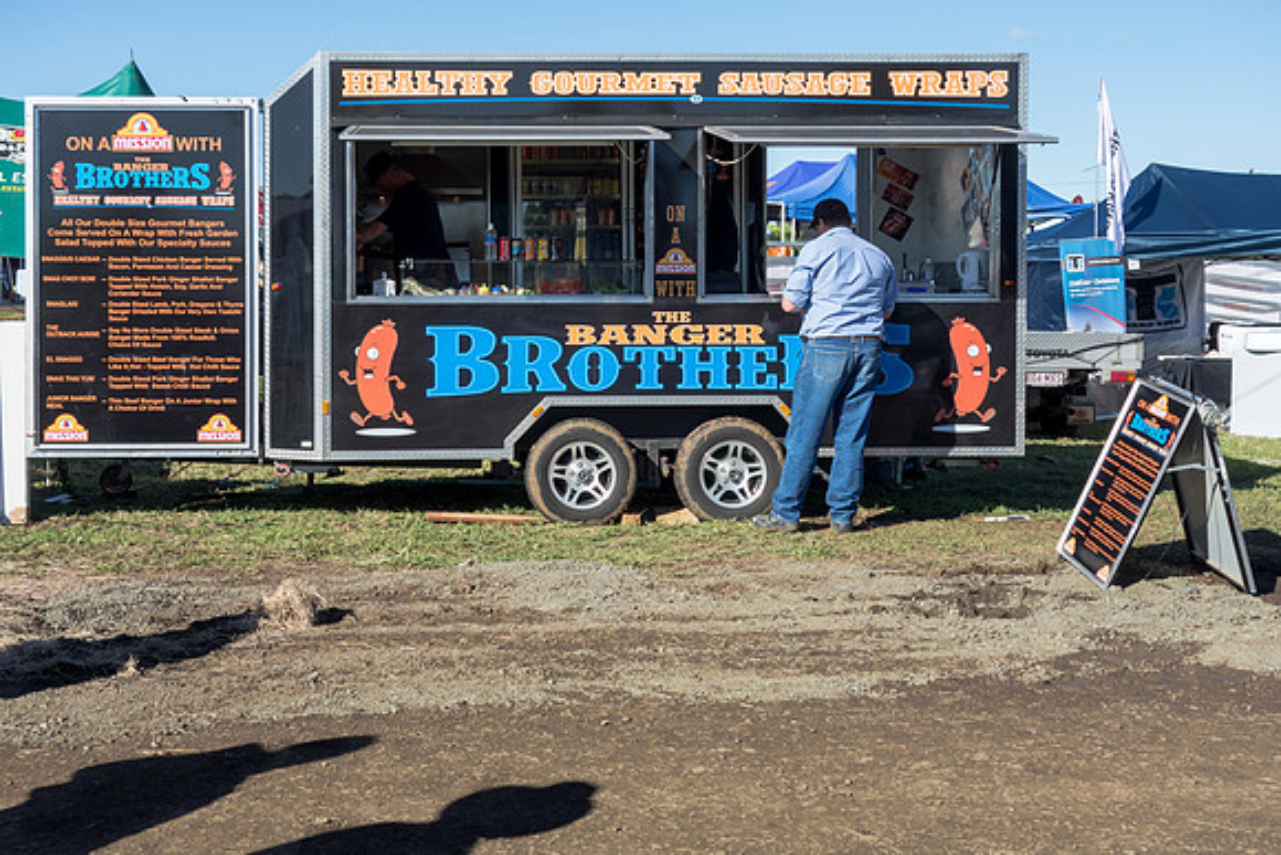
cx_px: 640
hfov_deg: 50.7
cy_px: 428
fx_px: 1352
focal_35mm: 38
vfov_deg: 35.1
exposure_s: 1/500
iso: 125
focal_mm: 14.23
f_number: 5.6
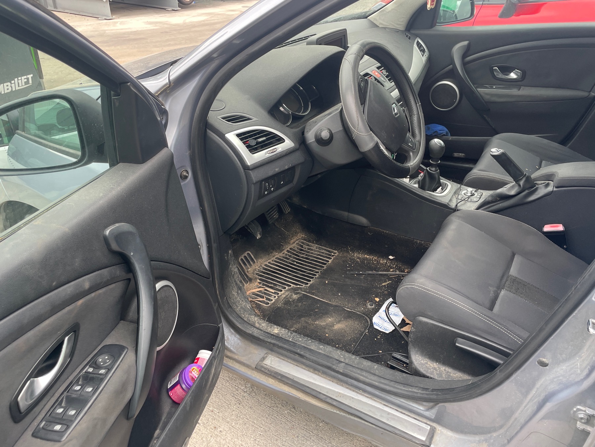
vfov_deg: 53.1
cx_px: 298
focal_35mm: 26
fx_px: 447
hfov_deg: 67.3
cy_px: 224
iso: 64
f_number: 1.6
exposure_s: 1/121
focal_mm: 4.2
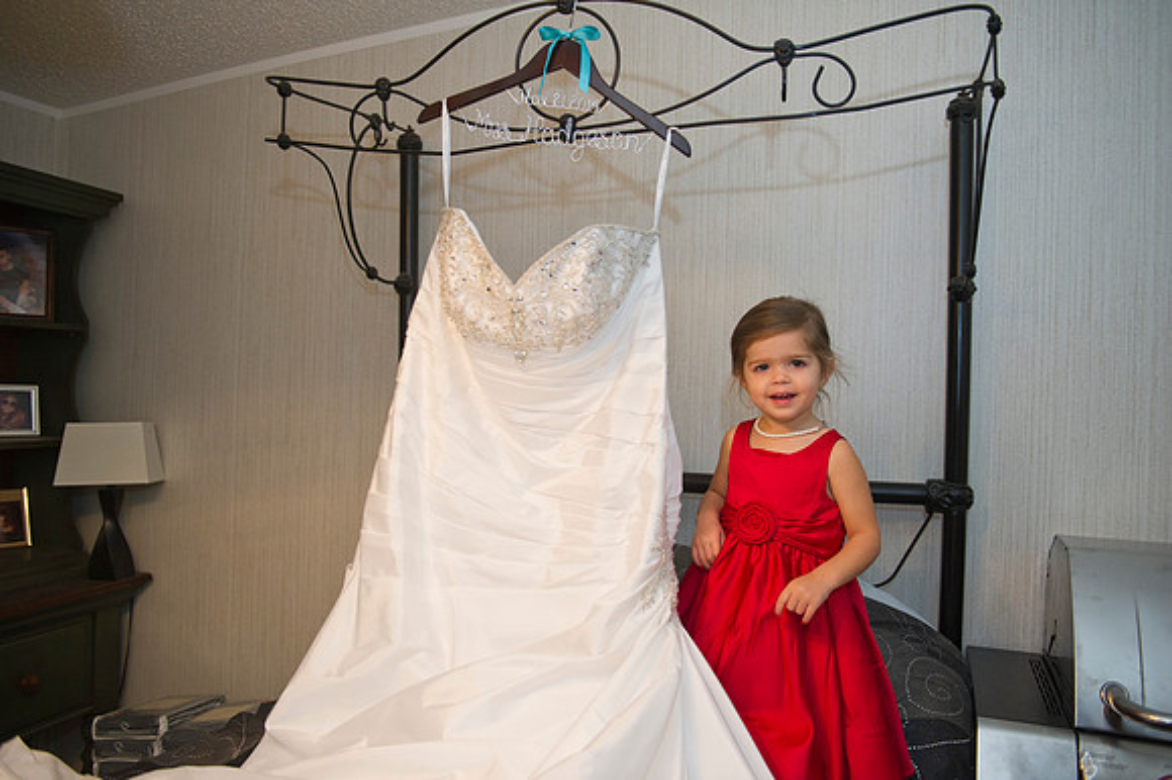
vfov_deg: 46.4
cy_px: 390
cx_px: 586
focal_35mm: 28
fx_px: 911
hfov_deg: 65.5
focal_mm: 28
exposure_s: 1/100
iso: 640
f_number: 3.2
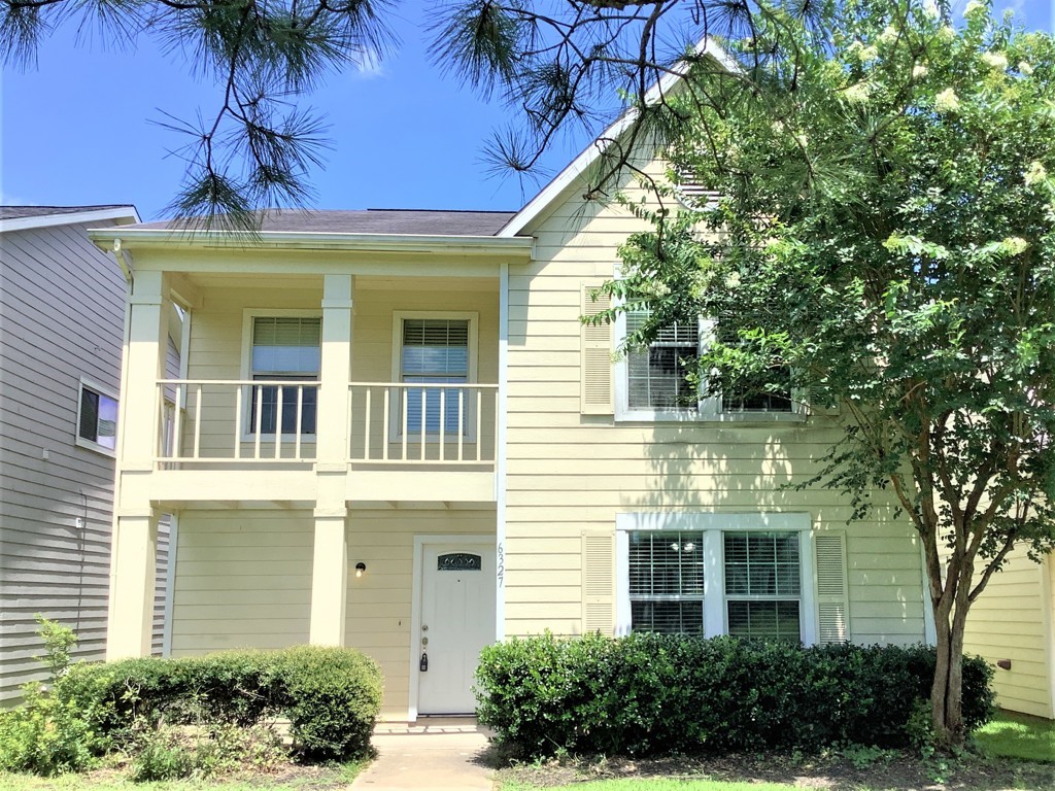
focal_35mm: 31
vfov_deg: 45.4
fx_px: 945
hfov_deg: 58.4
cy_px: 396
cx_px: 528
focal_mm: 3.3
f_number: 2.4
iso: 25
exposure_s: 1/1045
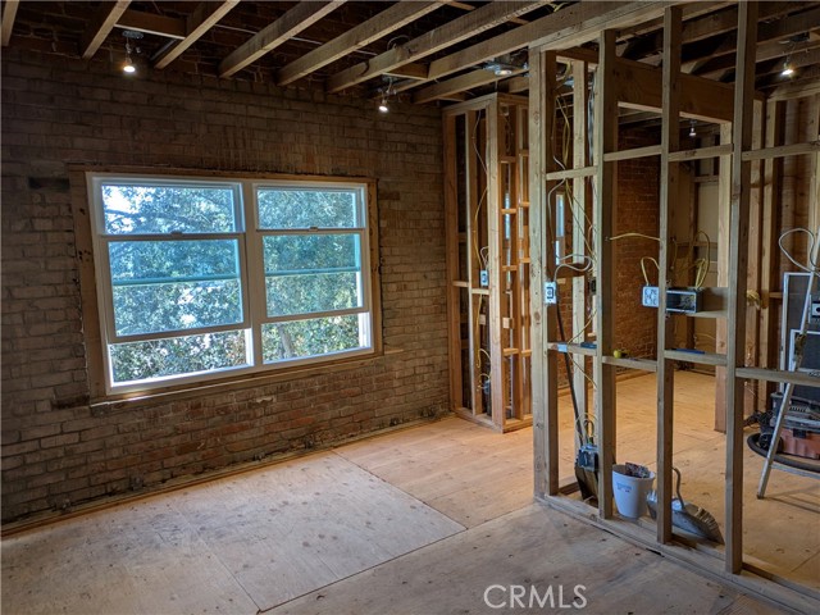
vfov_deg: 54.9
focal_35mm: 25
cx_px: 410
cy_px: 308
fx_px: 592
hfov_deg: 69.4
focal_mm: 5.43
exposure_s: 1/120
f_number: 1.89
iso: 74
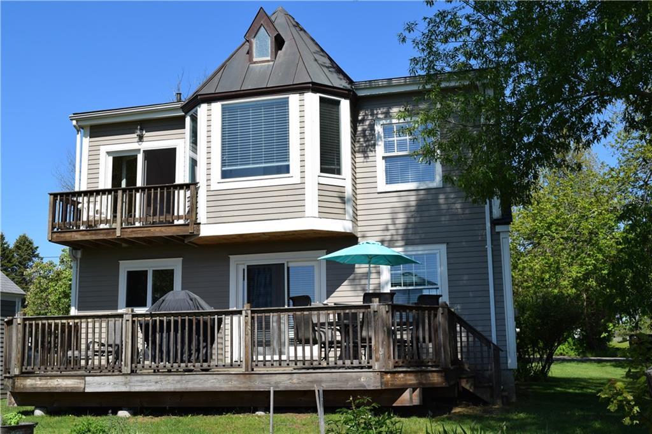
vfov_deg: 31.9
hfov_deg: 46.4
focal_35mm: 42
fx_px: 760
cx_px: 326
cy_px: 217
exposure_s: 1/400
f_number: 10
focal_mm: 28
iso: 200
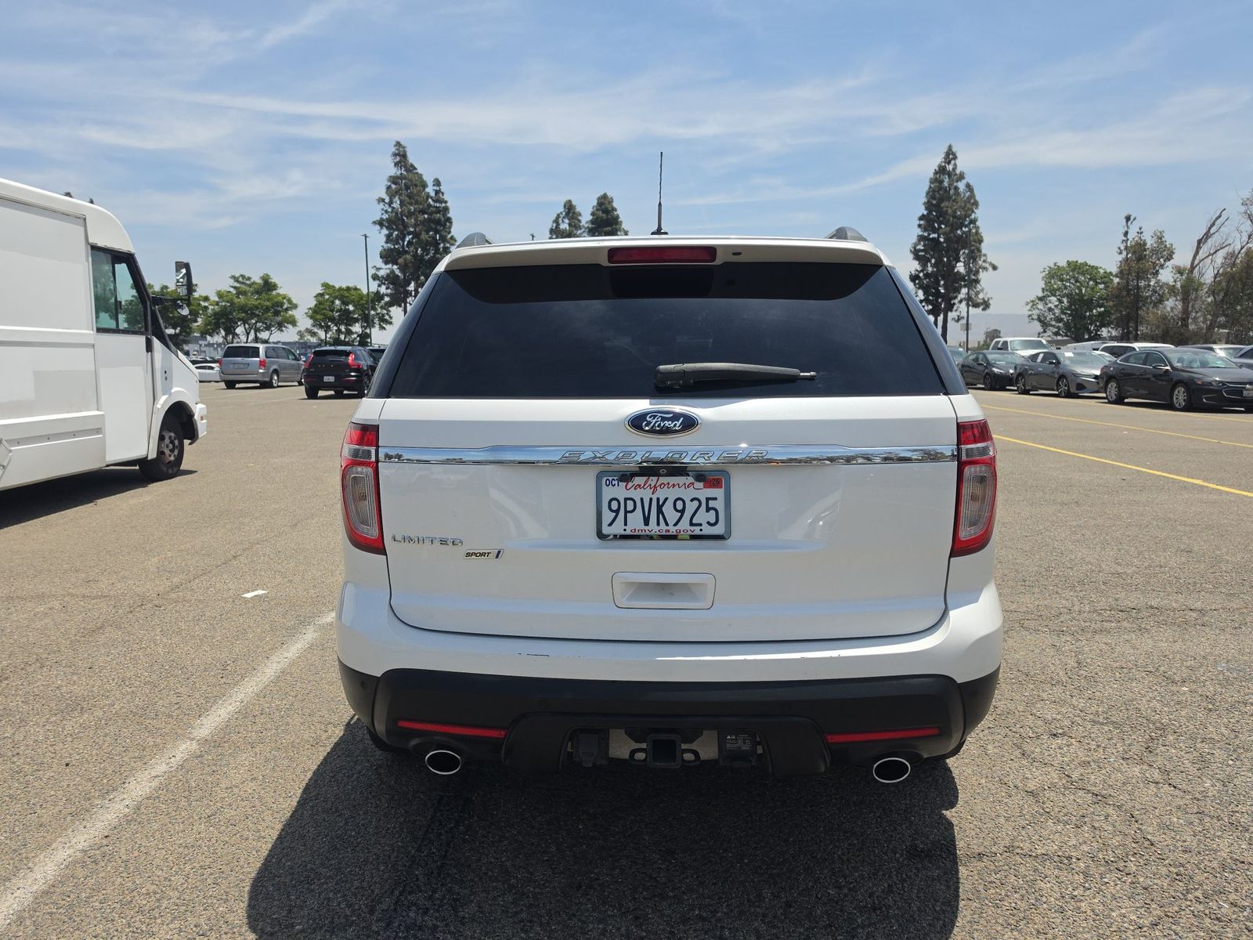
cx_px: 626
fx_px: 833
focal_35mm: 23
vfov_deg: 58.9
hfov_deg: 73.9
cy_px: 470
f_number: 1.4
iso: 64
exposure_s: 1/7623
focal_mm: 6.5
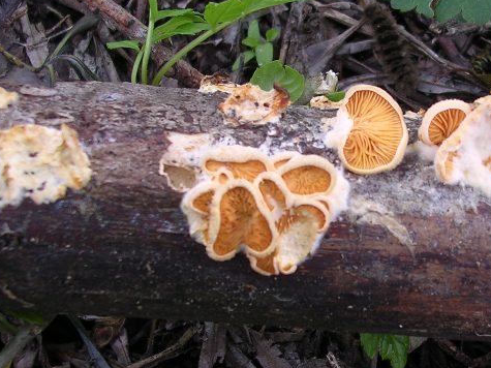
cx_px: 357
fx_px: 908
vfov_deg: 22.9
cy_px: 216
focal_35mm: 64
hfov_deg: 29.9
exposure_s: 1/16.2
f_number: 2.8
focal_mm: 5.8
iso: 100
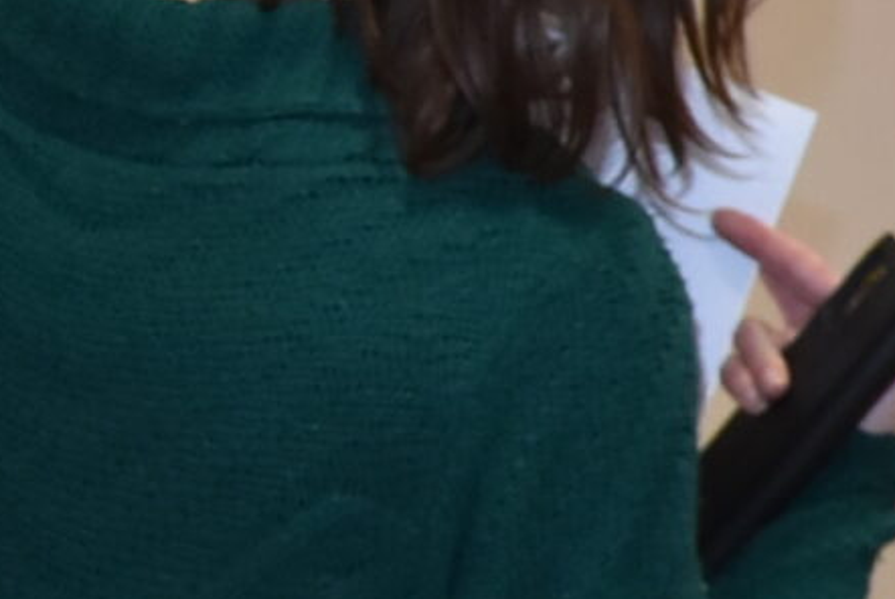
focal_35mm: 304
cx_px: 2027
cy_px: 400
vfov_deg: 4.5
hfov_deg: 6.5
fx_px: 7565
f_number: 5.6
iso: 800
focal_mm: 35
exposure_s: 1/125
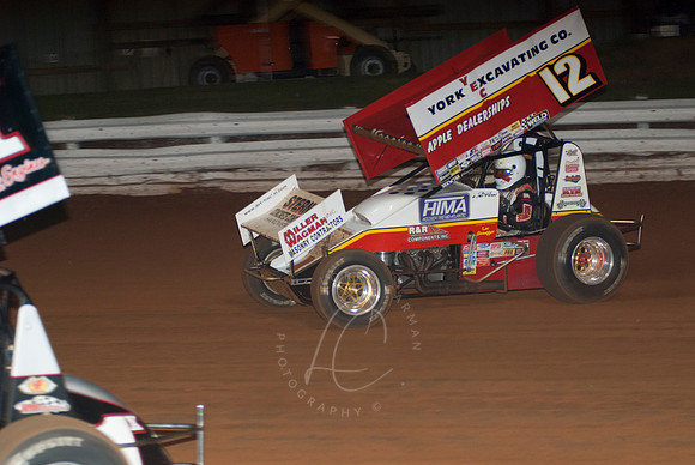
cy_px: 232
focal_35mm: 120
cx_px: 348
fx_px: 2319
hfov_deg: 17.0
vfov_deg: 11.4
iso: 250
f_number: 3.2
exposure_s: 1/400
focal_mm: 80
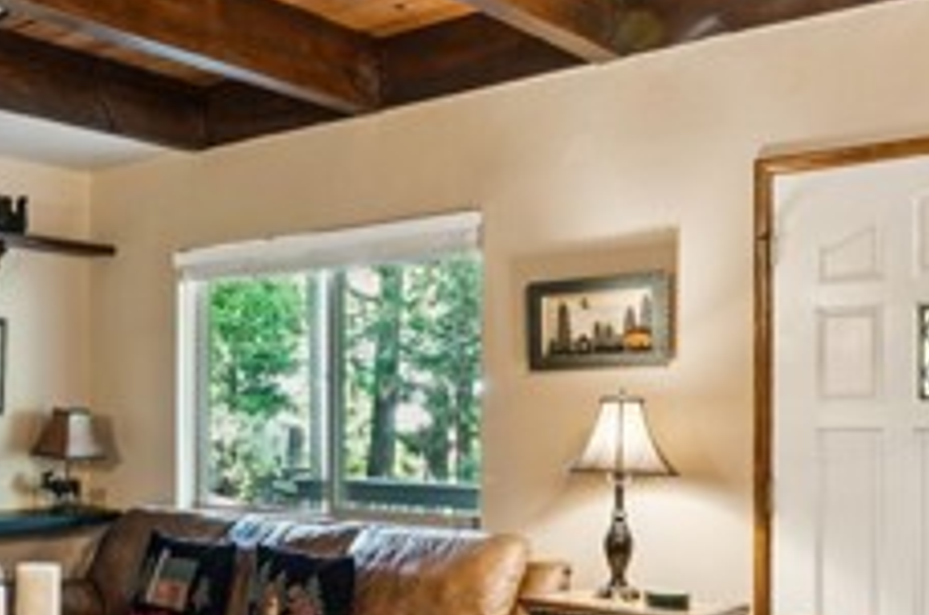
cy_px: 415
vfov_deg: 28.5
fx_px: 1202
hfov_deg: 39.2
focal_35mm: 47
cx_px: 94
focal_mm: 16.6
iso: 100
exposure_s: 5
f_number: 13
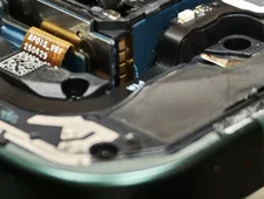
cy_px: -19
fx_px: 2325
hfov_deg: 6.5
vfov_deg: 4.9
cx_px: 138
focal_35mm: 304
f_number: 2.96
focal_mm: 26.5
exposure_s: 1/150
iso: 3200
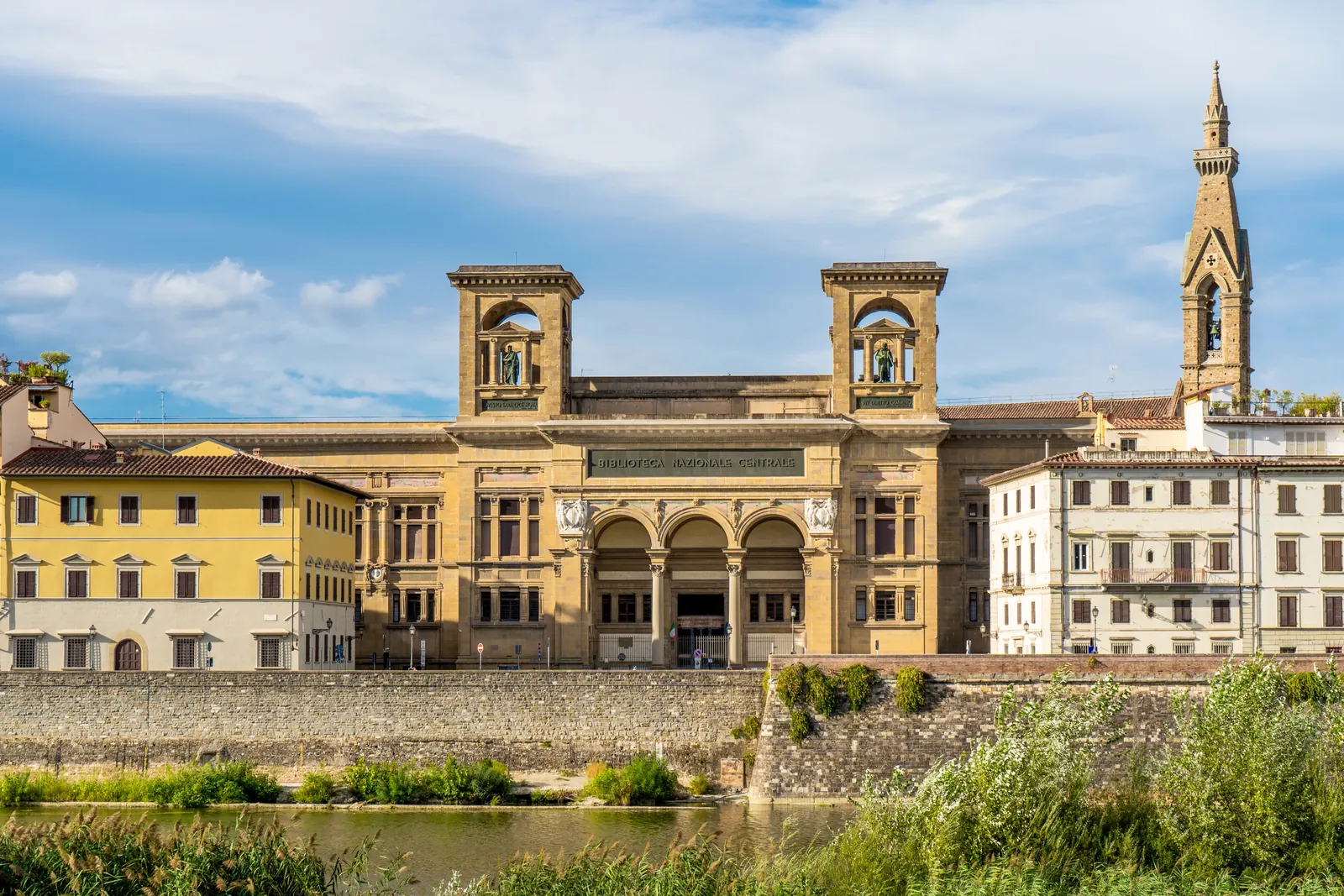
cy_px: 448
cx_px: 672
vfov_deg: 21.6
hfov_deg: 31.9
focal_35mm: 63
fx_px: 2352
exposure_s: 1/160
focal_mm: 63
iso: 100
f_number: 10
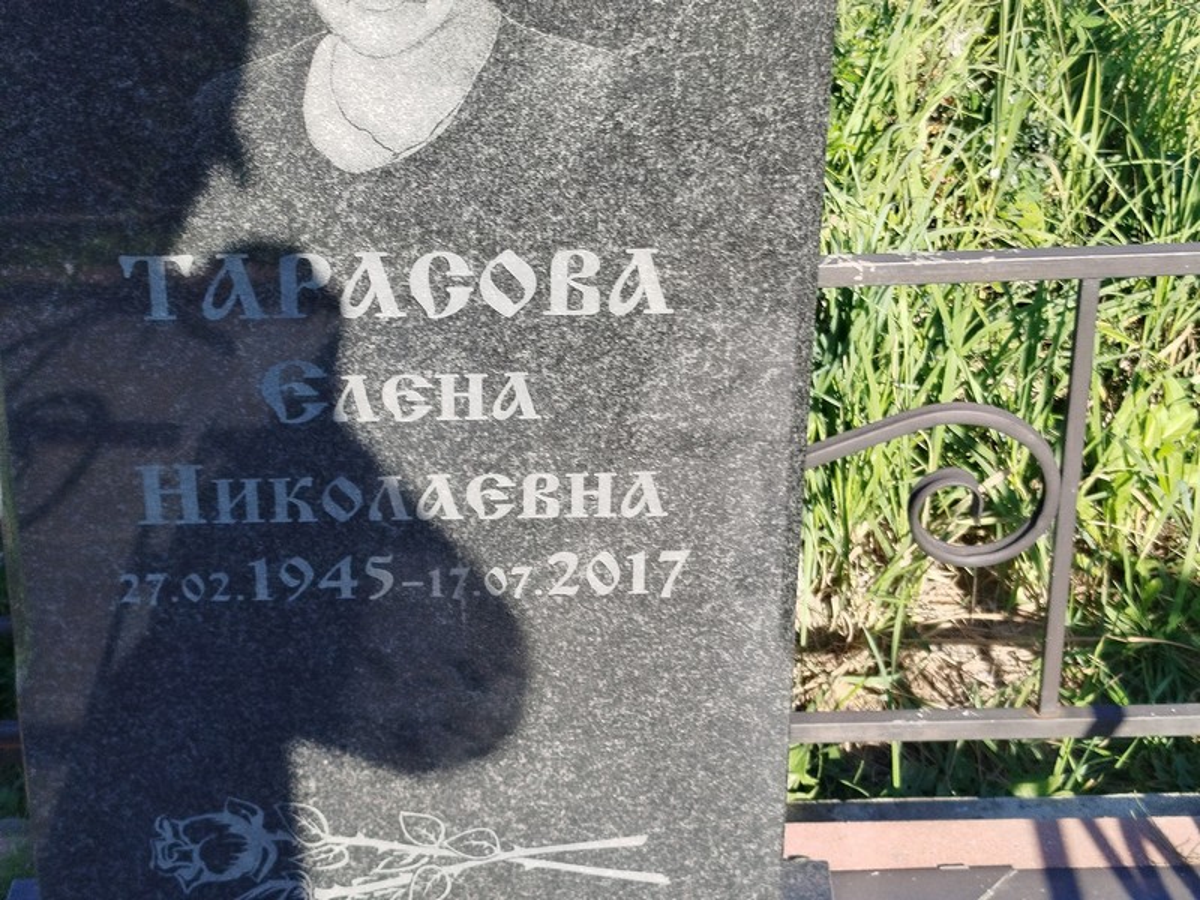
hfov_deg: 71.6
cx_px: 600
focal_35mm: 24
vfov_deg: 56.8
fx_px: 832
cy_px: 450
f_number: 1.7
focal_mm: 5.31
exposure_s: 1/278
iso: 50
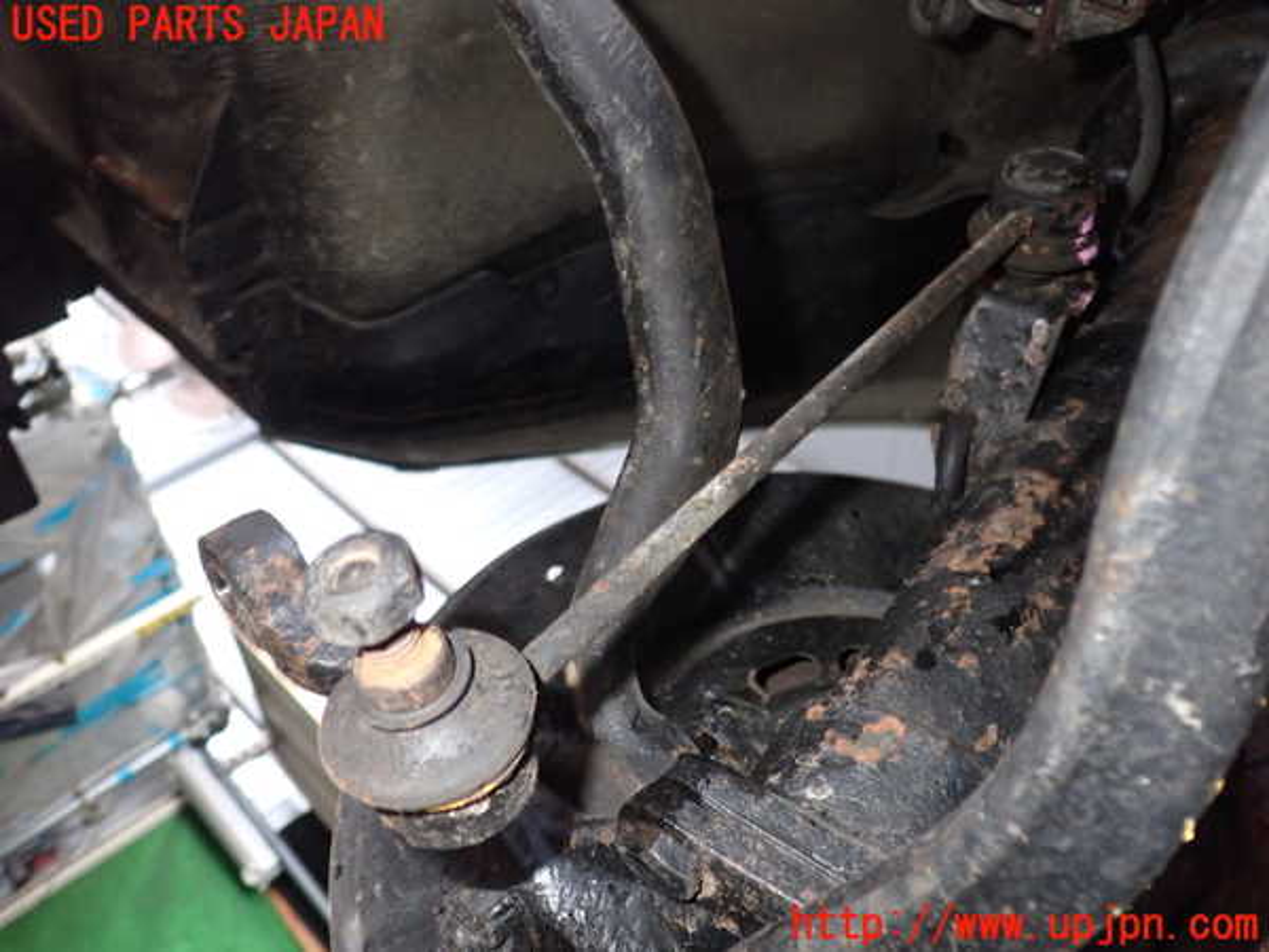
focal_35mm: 30
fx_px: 1100
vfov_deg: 46.8
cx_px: 634
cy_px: 476
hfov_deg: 60.0
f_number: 6.3
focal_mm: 5.4
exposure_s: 1/30
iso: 500
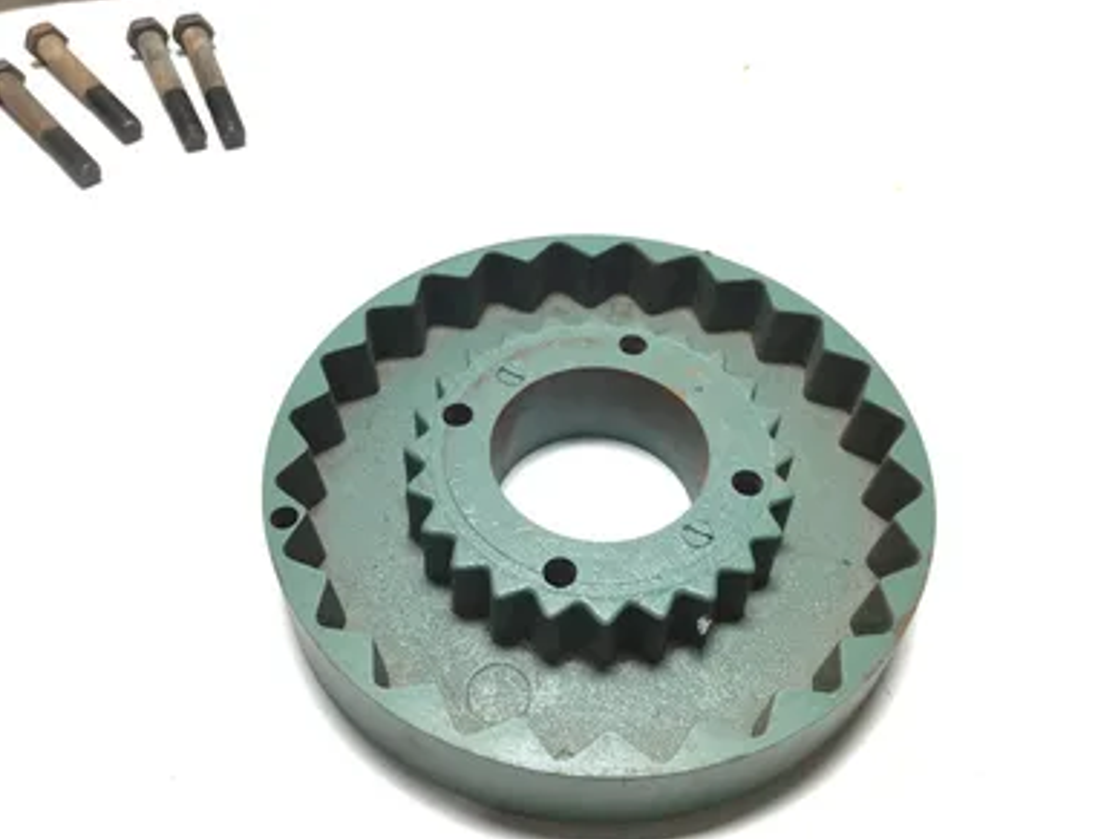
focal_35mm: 32
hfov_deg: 56.8
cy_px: 424
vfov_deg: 44.2
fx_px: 1034
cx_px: 571
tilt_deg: -51.1
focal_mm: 3.3
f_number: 2.4
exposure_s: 1/100
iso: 50
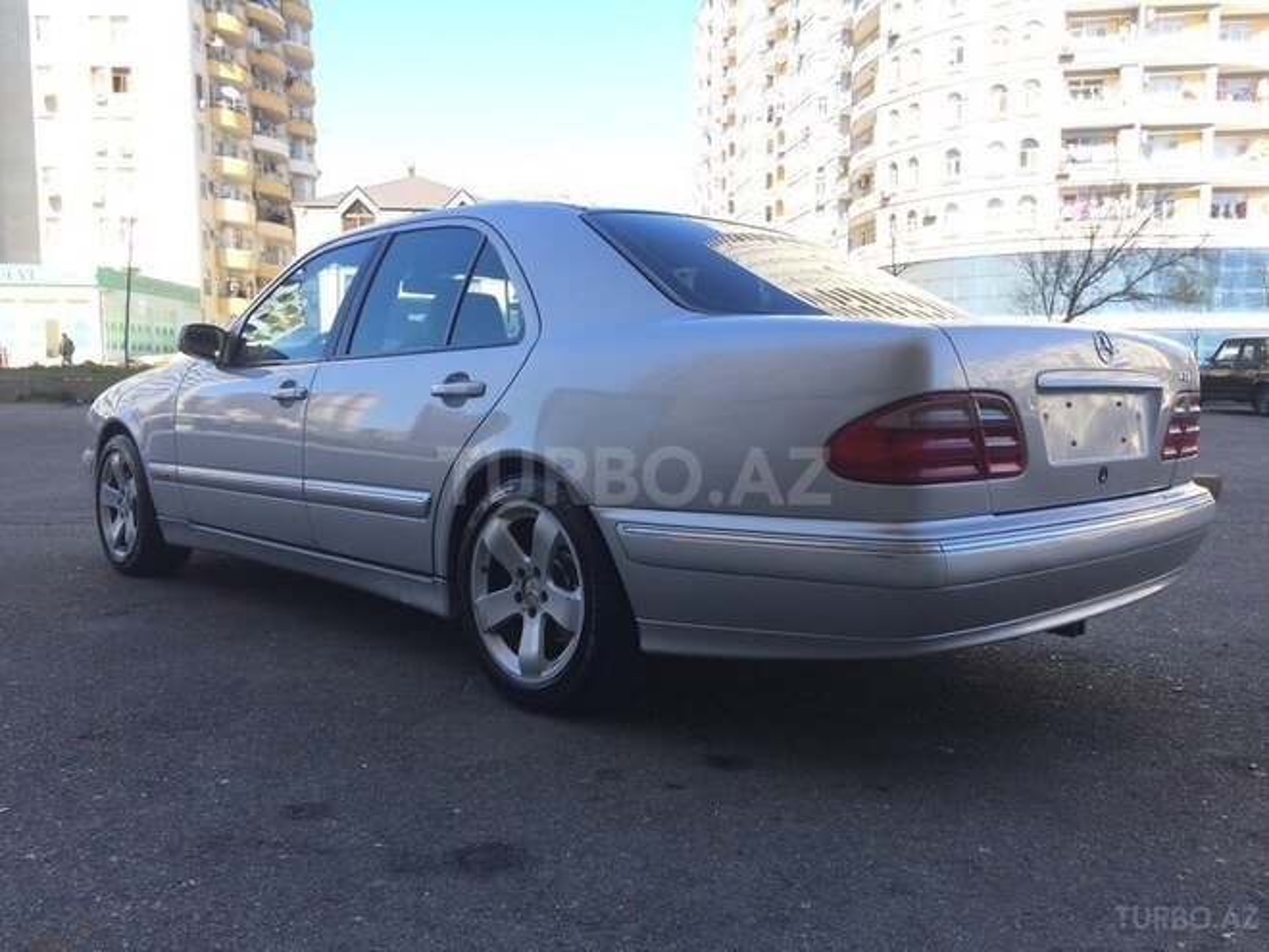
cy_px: 476
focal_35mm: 29
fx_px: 1063
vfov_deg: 48.2
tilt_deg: -6.6
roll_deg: -0.5
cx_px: 634
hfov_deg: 61.7
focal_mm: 4.15
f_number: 2.2
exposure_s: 1/471
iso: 32
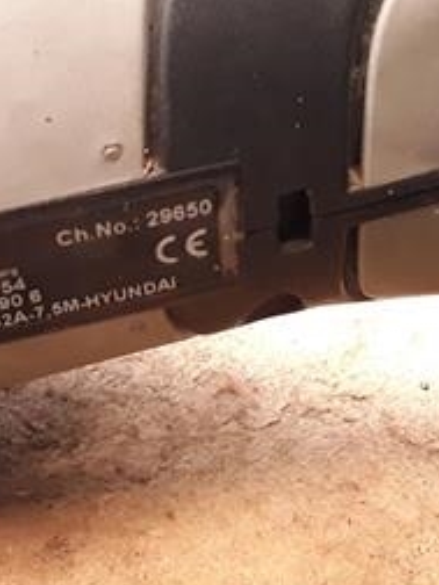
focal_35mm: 71
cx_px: 67
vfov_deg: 27.4
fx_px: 1201
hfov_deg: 20.4
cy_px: 332
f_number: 1.9
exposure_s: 1/33
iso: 200
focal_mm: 2.91
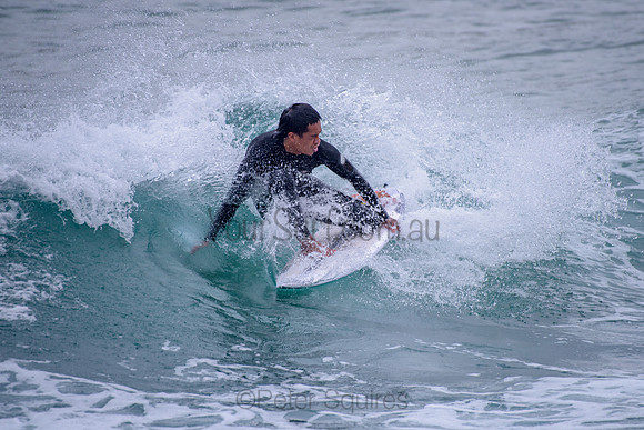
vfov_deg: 2.2
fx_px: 10969
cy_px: 237
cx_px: 352
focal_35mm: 613
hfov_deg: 3.4
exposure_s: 1/2000
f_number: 5.6
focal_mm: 500
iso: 250
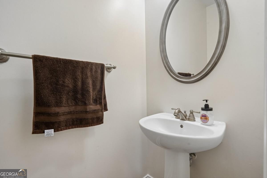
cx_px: 134
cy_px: 89
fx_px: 119
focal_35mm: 16
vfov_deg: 73.7
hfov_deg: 96.7
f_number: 8
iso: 400
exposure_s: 1/13
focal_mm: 16
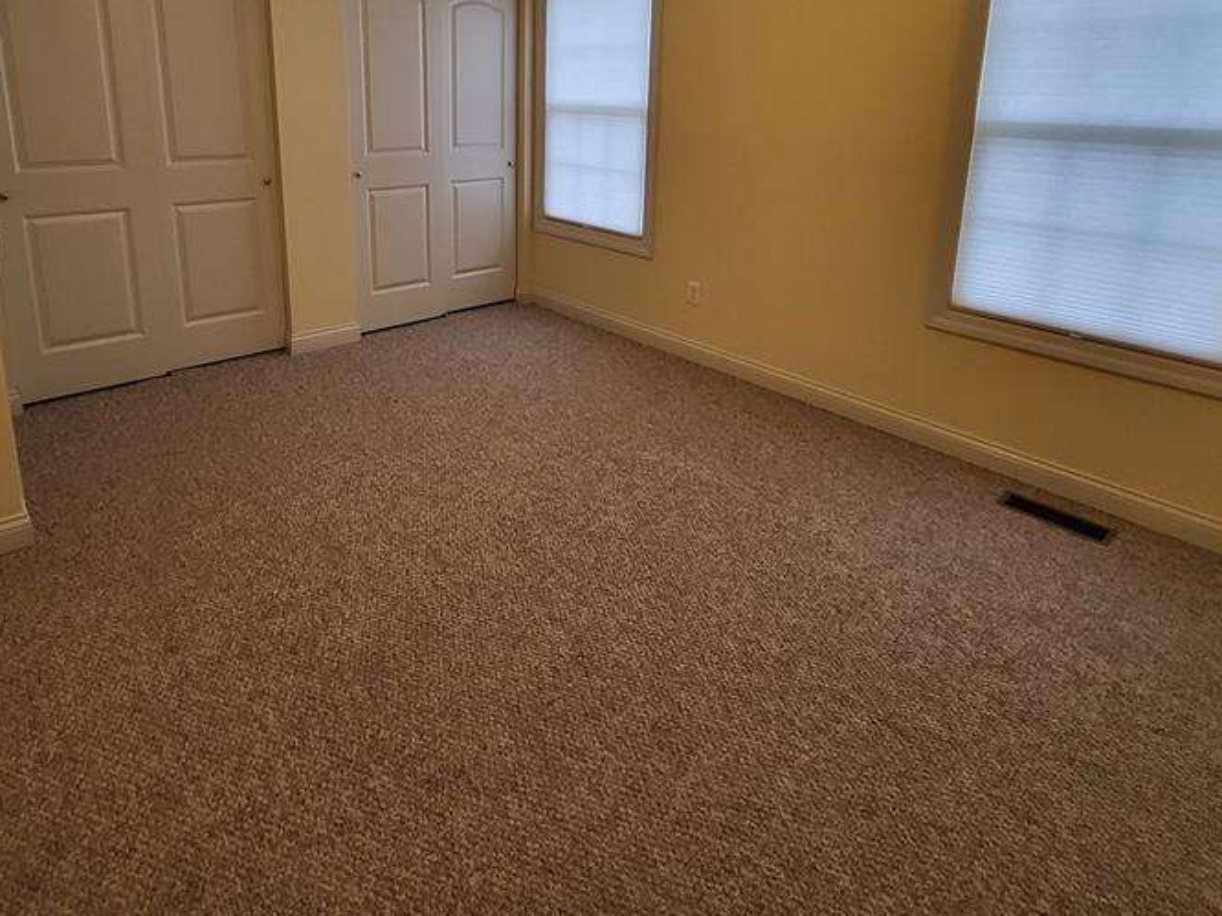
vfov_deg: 62.8
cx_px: 580
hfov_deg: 81.7
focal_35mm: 20
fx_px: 706
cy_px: 248
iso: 160
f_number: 2.2
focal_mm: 1.74
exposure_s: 1/60
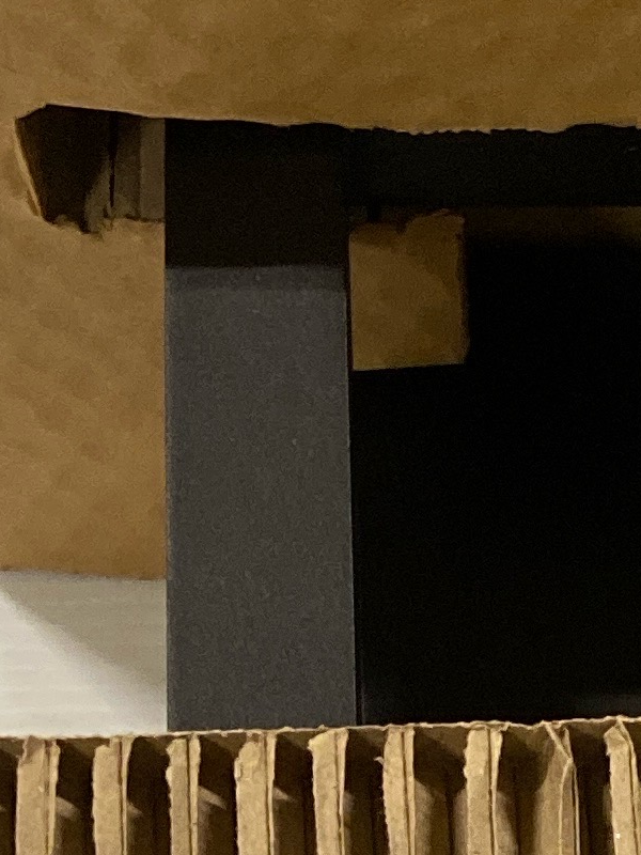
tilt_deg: -70.0
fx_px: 3234
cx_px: 775
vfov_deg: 13.4
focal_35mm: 131
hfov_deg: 11.1
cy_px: 1582
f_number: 1.8
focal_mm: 4.25
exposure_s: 1/60
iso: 400
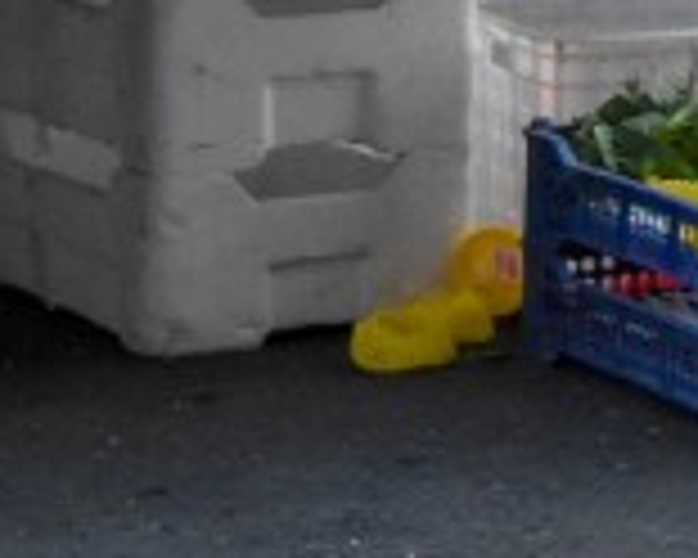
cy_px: -477
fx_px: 4049
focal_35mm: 196
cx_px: 1765
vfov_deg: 7.6
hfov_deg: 8.8
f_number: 3.5
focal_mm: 20
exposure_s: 1/500
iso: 2000
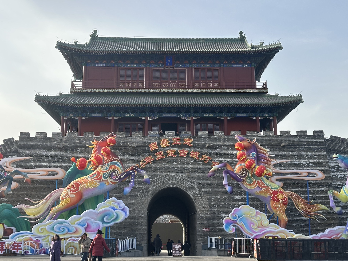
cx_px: 174
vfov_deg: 30.3
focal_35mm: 48
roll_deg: +0.6
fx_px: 483
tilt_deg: +11.8
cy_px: 130
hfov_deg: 39.7
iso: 64
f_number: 1.78
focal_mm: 6.86
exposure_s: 1/1916
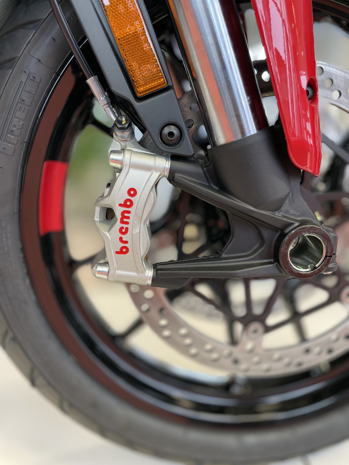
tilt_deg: -11.7
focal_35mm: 26
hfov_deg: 53.1
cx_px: 174
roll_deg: +0.1
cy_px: 232
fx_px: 350
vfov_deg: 67.3
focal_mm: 4.2
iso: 125
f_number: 1.6
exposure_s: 1/100
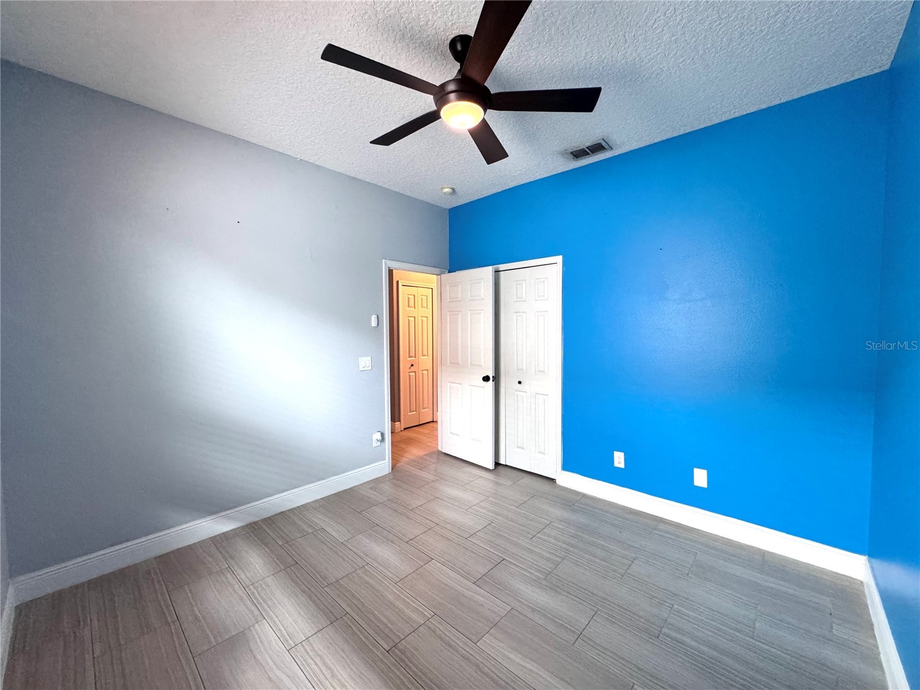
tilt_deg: -3.7
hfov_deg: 102.1
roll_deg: +0.5
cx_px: 460
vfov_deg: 85.7
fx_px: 372
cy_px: 345
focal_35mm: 14
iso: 400
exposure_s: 1/60
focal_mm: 2.22
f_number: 2.2
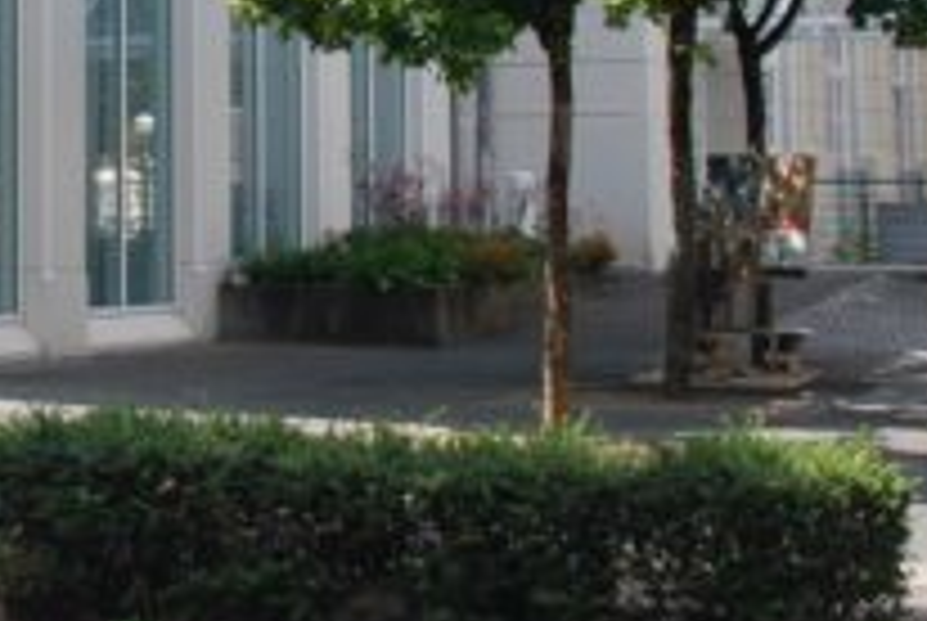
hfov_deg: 17.6
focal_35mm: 112
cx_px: -81
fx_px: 2888
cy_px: -166
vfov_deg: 12.0
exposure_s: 1/160
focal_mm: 20
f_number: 6.3
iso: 100
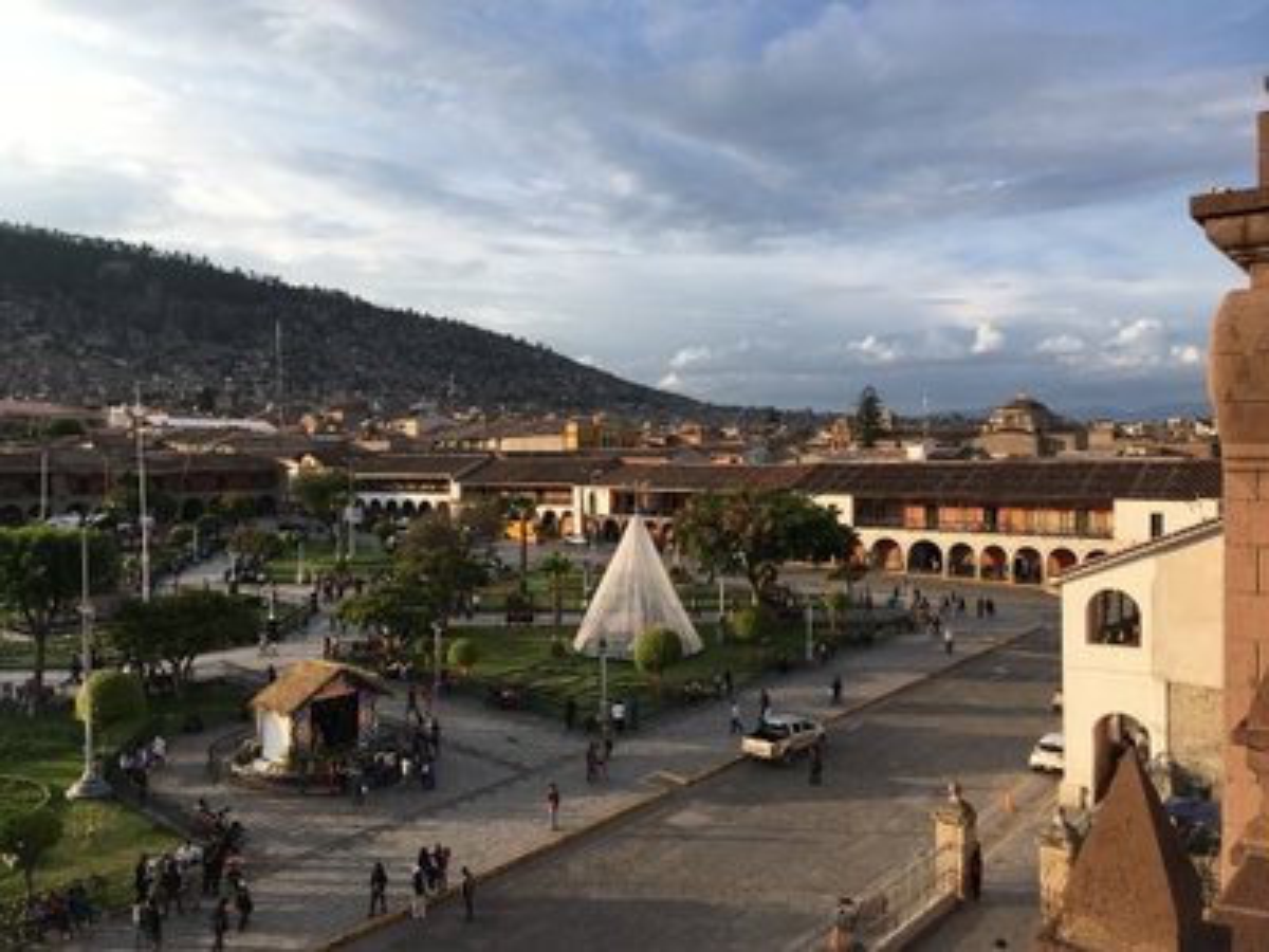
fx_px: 1063
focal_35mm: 29
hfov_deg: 61.7
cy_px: 476
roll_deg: +0.3
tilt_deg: -1.3
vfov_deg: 48.2
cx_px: 634
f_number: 2.2
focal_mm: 4.15
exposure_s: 1/746
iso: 25
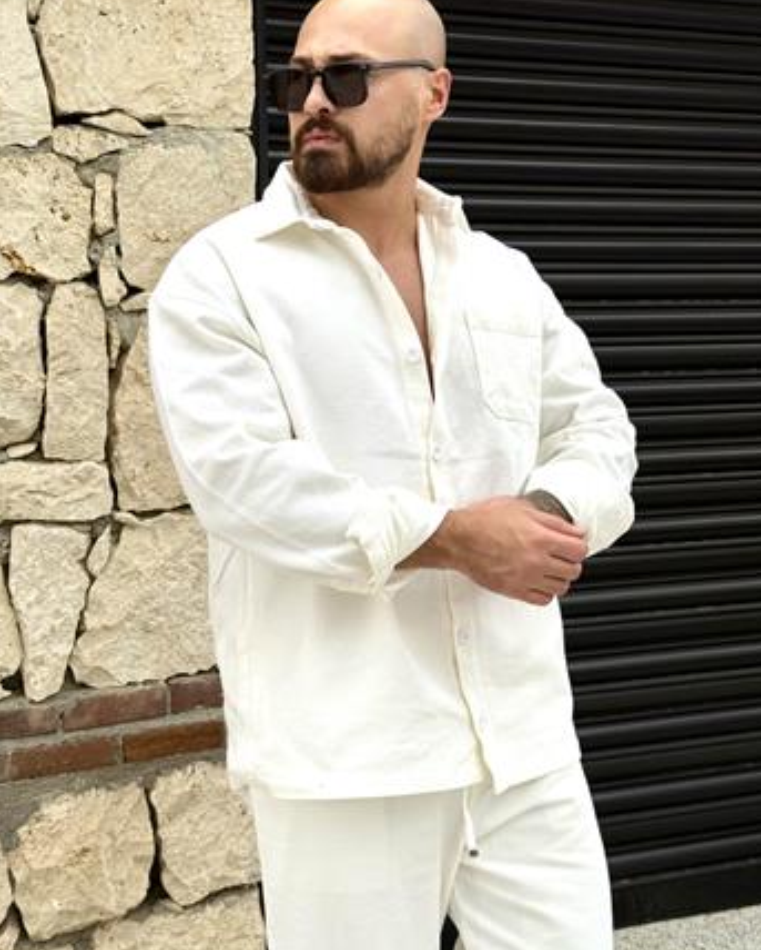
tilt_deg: -5.6
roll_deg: +1.0
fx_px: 1434
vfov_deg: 36.6
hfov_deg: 29.7
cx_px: 382
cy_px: 462
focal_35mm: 51
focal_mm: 6.76
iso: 64
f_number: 1.78
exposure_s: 1/1070
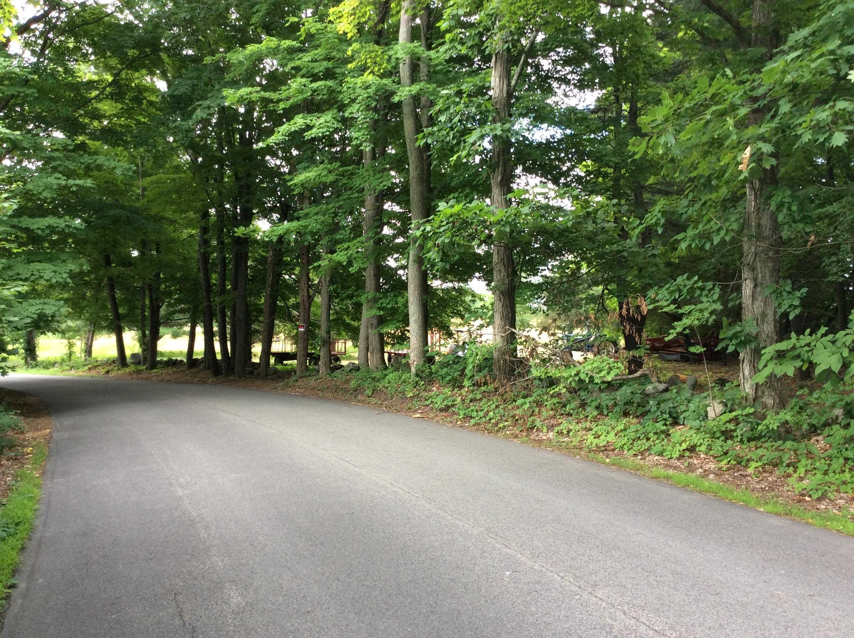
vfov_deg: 44.1
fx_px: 788
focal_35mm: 32
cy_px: 319
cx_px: 427
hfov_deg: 56.9
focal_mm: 3.3
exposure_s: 1/40
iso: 32
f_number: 2.4
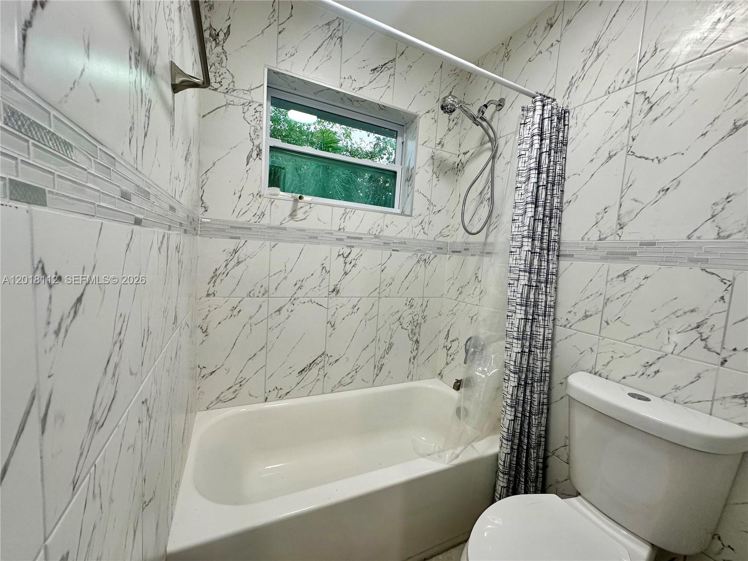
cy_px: 280
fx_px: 303
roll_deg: -4.3
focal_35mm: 14
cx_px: 374
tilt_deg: -4.5
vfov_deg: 85.7
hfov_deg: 102.1
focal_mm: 2.22
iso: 160
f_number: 2.2
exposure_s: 1/120
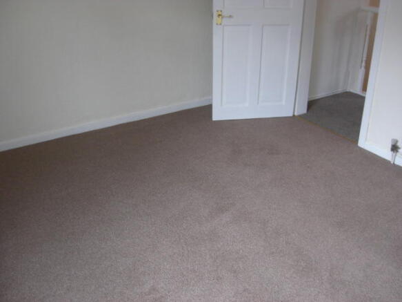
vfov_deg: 37.7
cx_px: 201
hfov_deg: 49.0
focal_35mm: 38
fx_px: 441
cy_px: 151
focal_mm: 7.9
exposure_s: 1/80
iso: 200
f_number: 2.8
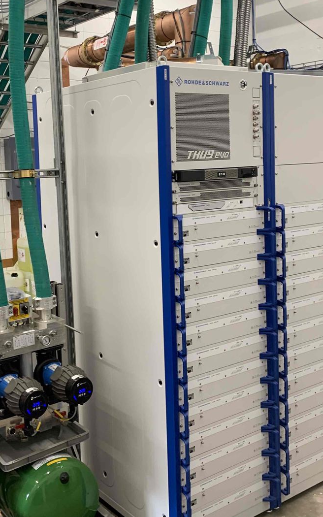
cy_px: 201
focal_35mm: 42
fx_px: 592
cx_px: 113
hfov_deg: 30.4
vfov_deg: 46.9
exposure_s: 1/72
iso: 100
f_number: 1.8
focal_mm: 4.25
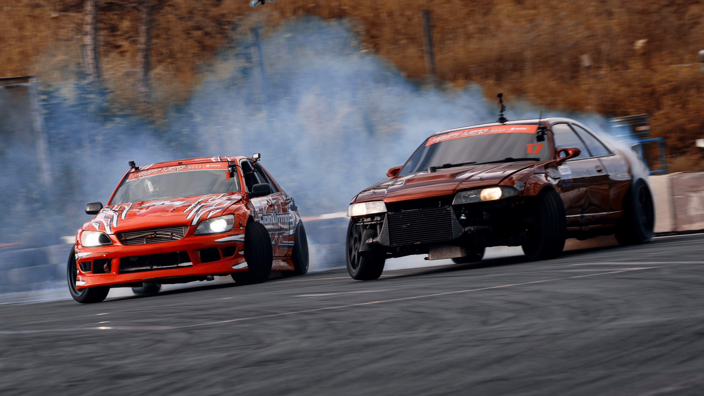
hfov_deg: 8.6
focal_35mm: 250
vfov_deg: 4.9
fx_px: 4673
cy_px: 239
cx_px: 303
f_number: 9
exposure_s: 1/100
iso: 100
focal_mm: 140
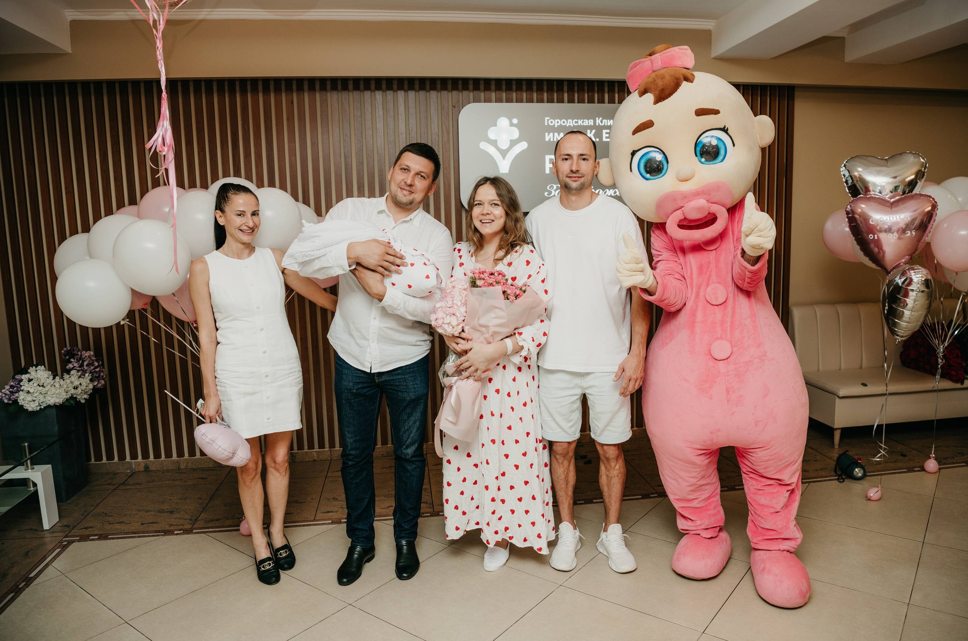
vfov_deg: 51.8
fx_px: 660
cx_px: 495
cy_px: 330
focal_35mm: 25
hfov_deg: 72.5
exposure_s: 1/160
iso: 200
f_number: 4
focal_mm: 24
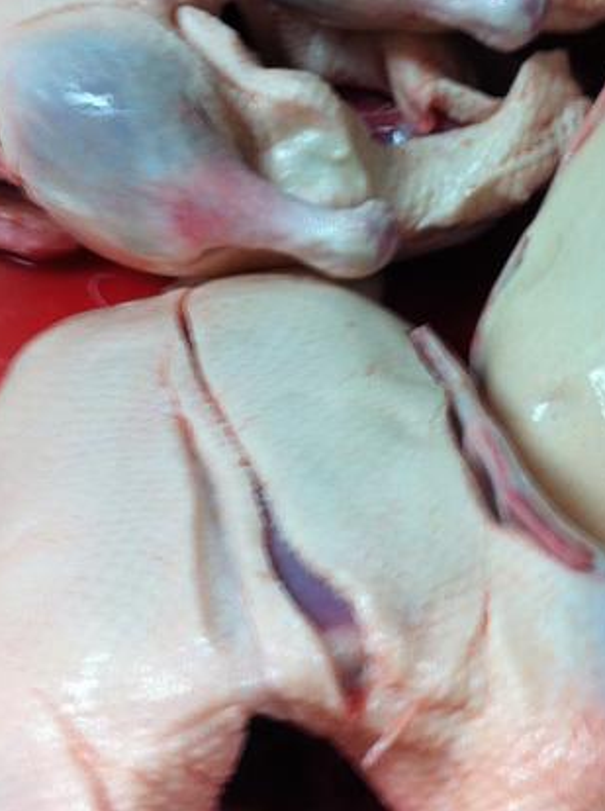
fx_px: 1777
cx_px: 491
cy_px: 253
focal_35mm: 76
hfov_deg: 19.1
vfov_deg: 25.5
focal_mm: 3.85
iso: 80
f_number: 2.8
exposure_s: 1/15
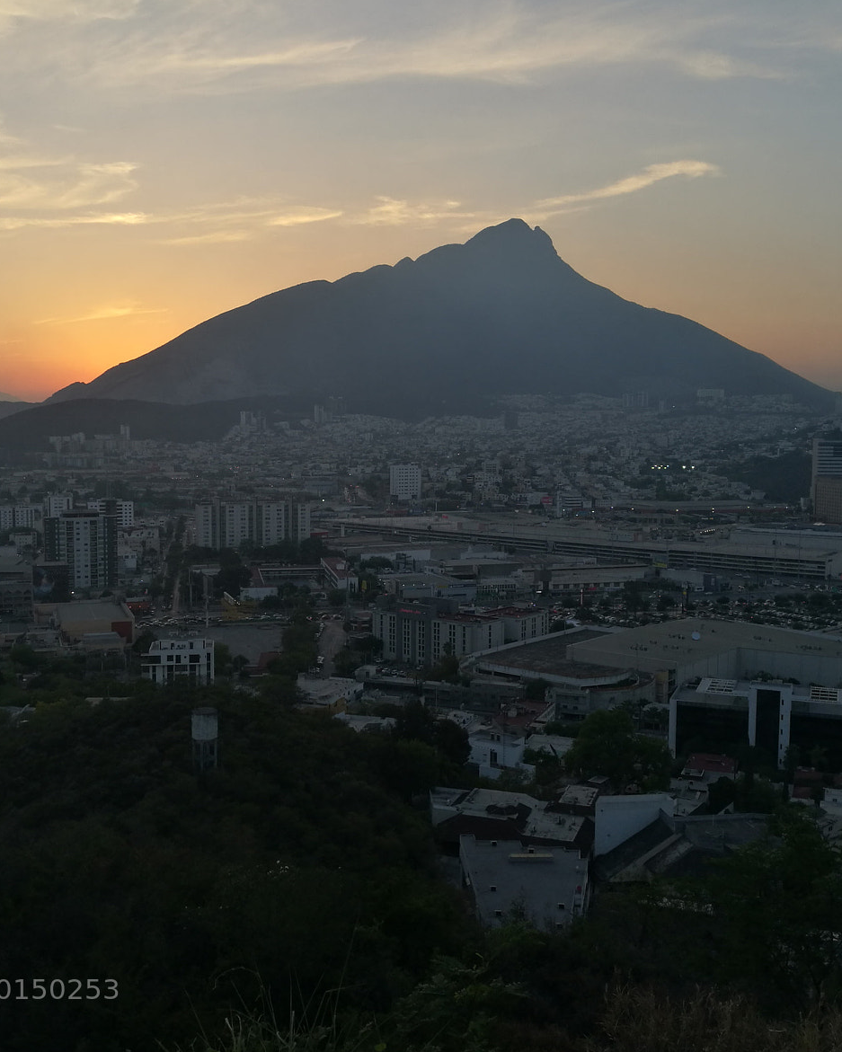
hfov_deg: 41.1
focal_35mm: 36
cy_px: 521
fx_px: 1121
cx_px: 368
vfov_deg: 50.3
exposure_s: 1/266
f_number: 2.2
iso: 50
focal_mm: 4.5
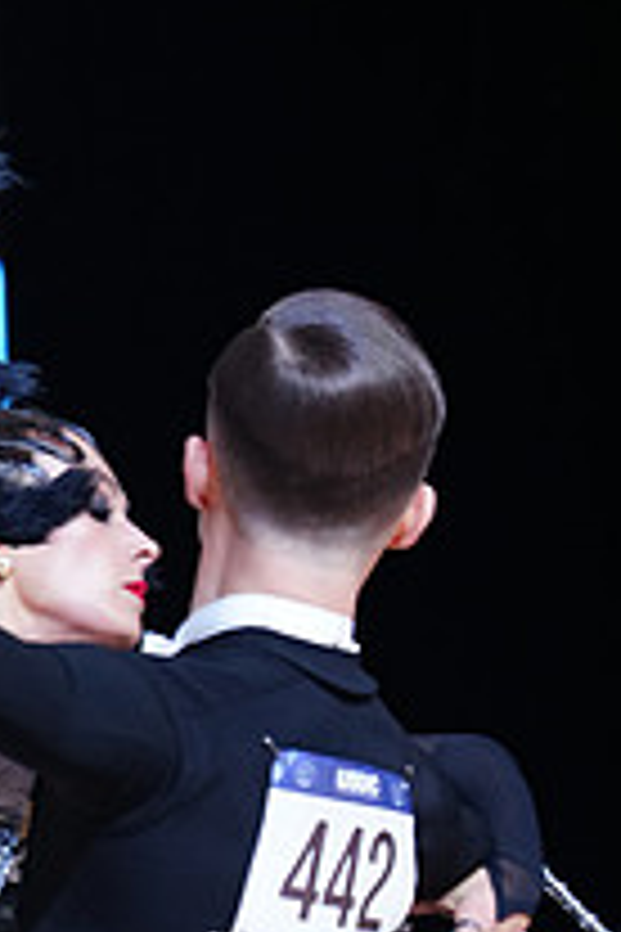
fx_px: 9702
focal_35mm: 375
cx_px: 425
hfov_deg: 3.7
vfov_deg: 5.5
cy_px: 1135
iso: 1000
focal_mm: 134
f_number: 2.8
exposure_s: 1/500
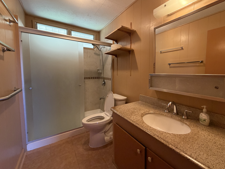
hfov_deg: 93.9
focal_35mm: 16
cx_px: 128
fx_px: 104
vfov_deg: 78.0
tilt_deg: -3.6
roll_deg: +0.7
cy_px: 80
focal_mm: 2.22
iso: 320
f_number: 2.2
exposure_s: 1/60
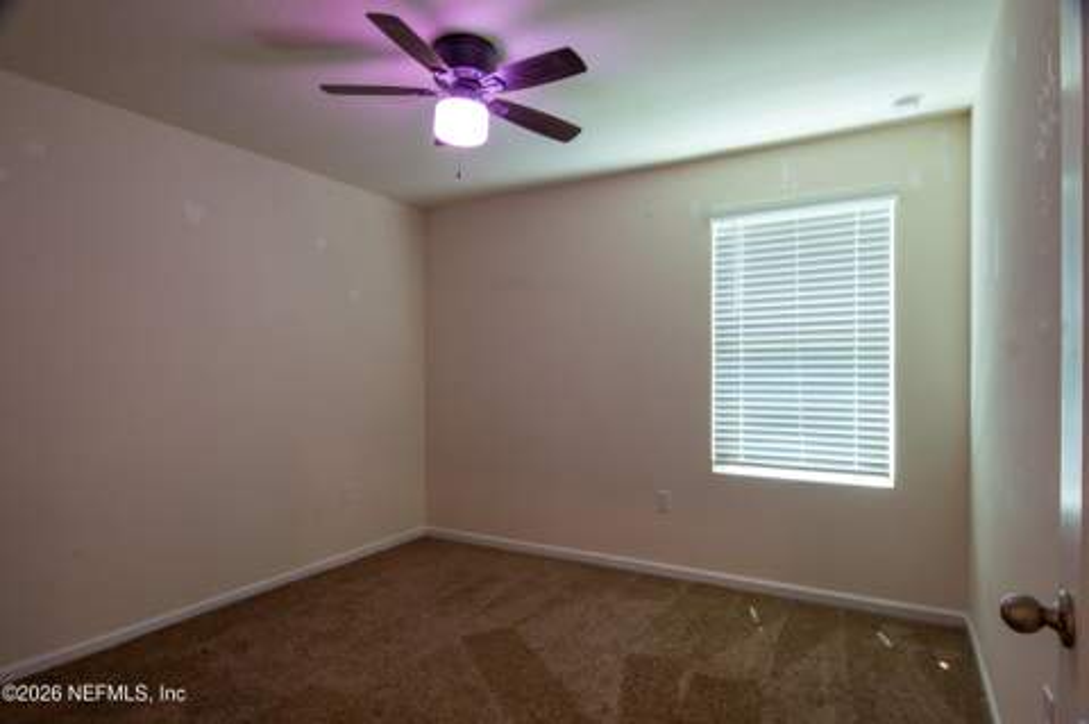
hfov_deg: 87.8
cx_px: 544
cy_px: 362
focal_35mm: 19
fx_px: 566
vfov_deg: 65.2
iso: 1600
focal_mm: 12
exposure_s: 1/45
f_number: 8
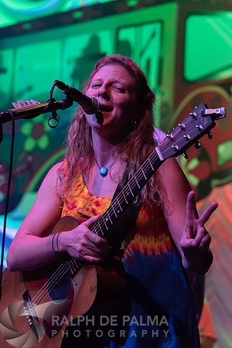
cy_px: 174
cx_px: 116
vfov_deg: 14.2
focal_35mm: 145
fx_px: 1402
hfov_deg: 9.5
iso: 2500
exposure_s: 1/160
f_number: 5.6
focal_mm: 145
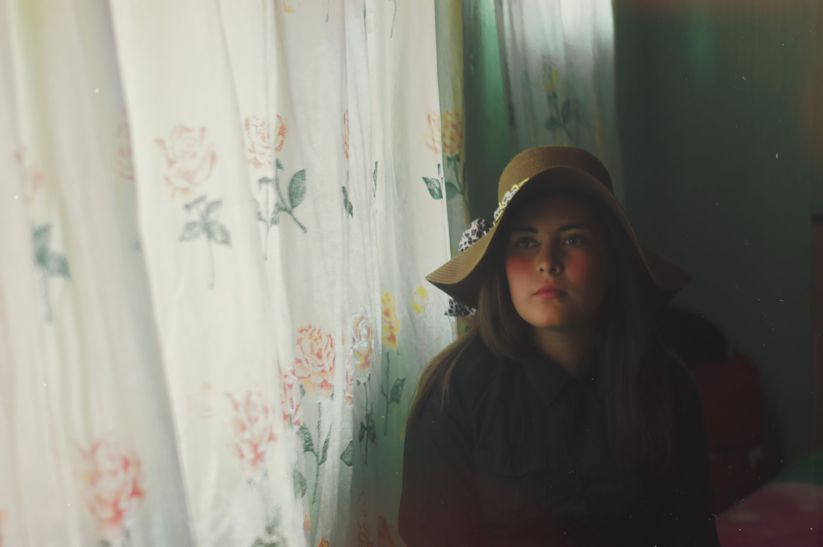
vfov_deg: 18.1
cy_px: 274
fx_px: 1713
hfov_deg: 27.0
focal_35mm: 75
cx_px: 412
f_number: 1.8
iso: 400
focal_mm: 50
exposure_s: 1/80
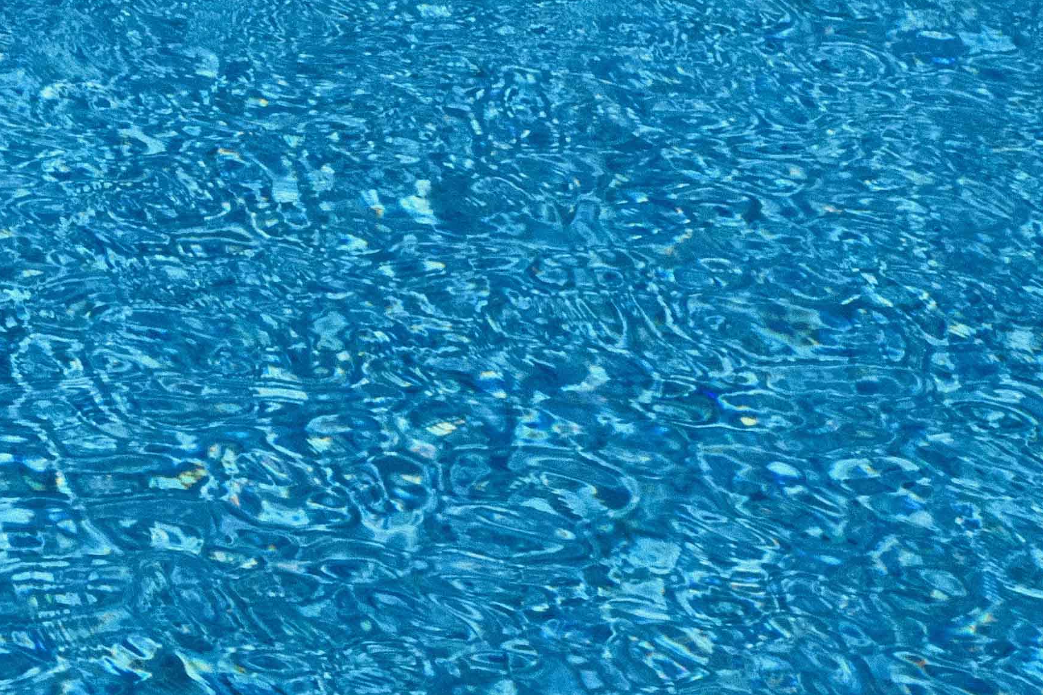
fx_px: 4026
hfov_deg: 14.7
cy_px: 982
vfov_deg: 9.6
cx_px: 350
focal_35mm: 139
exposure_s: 1/1800
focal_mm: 26.9
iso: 3200
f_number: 16
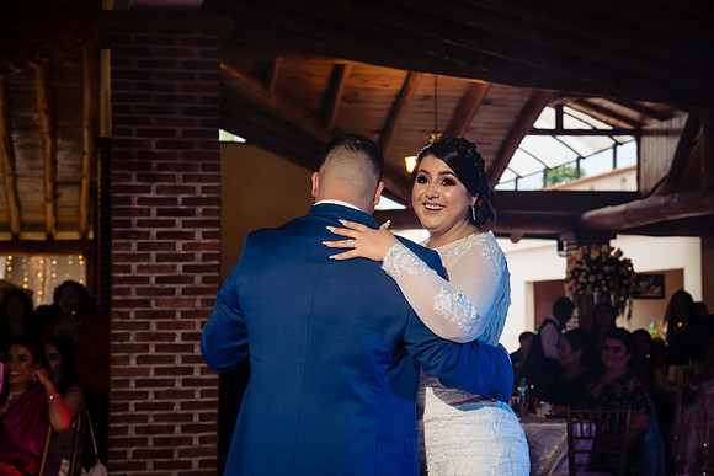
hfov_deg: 29.7
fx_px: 1347
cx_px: 357
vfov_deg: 20.1
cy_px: 238
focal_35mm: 68
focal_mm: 66
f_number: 7.1
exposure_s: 1/125
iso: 2000
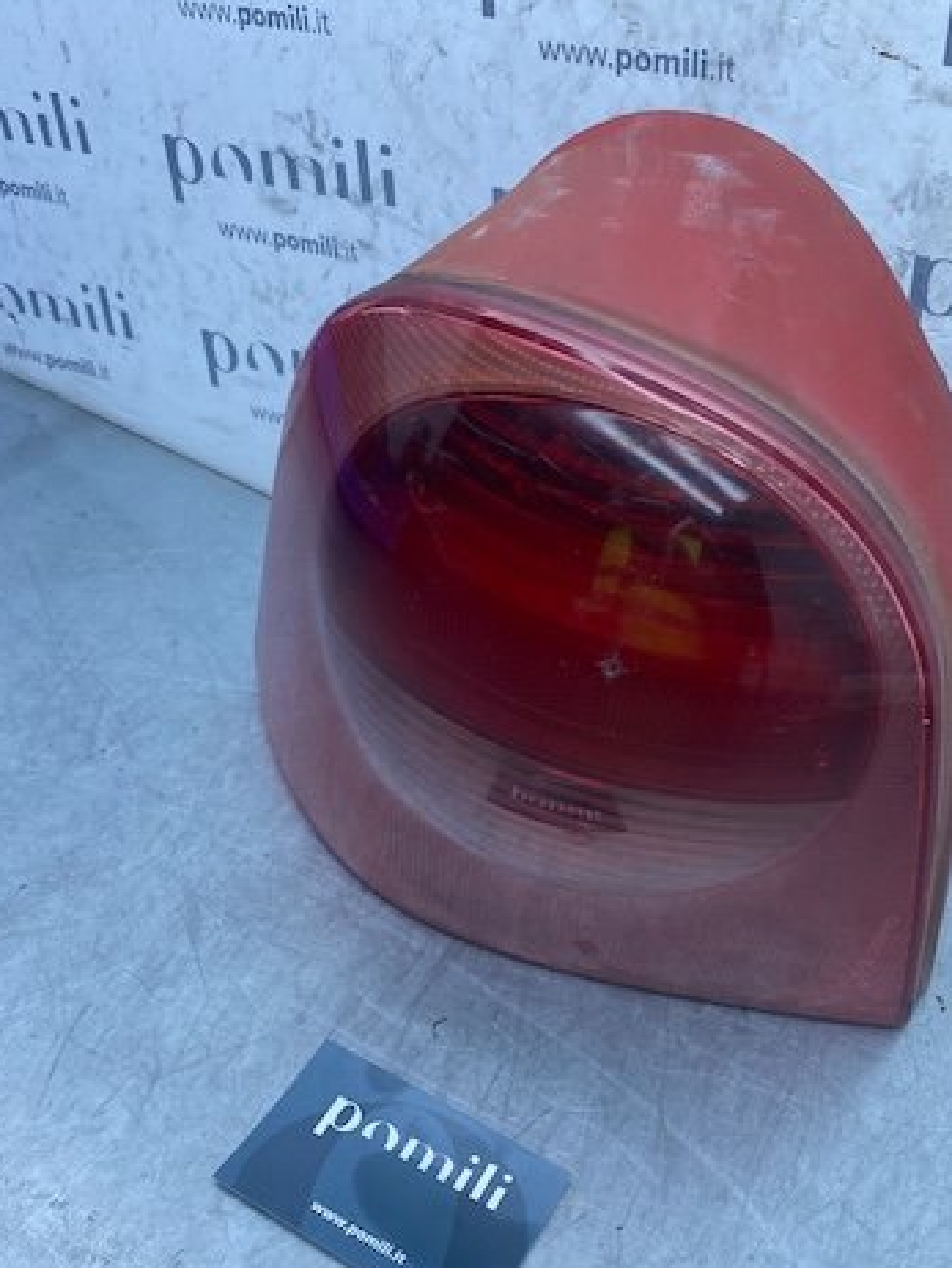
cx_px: 557
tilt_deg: -46.2
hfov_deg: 39.6
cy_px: 766
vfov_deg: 51.0
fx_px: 1319
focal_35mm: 36
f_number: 1.8
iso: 32
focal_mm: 4.25
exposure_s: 1/788
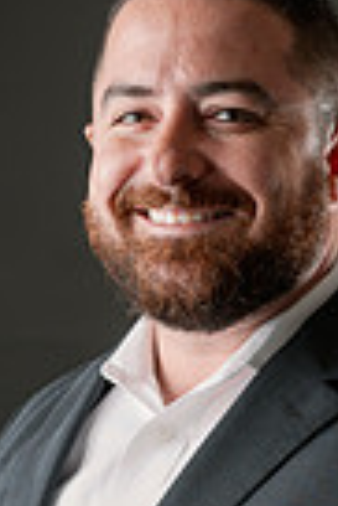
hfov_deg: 8.3
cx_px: 243
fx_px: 2318
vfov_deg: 12.3
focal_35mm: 165
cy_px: 532
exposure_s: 1/200
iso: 100
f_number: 5
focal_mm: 50
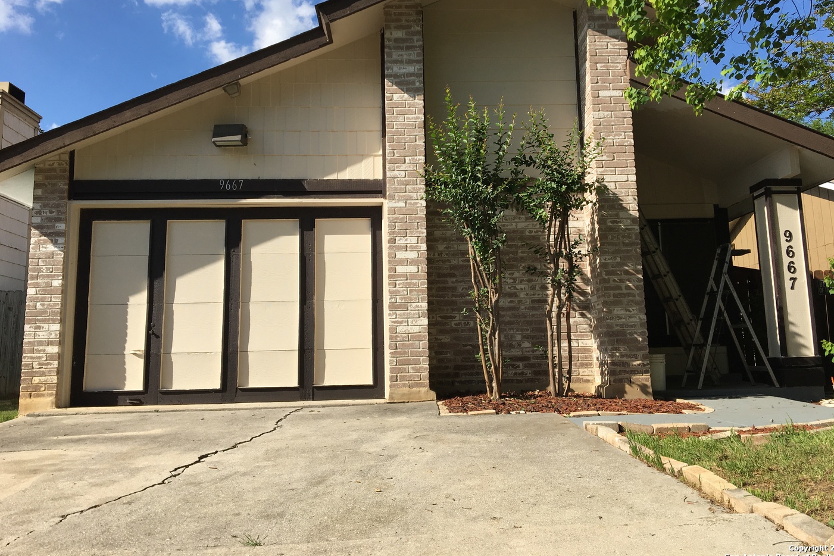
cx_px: 424
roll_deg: -0.8
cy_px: 240
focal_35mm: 31
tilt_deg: +8.9
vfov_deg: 42.2
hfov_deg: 60.3
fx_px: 718
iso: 25
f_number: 2.2
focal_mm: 4.15
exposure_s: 1/1399
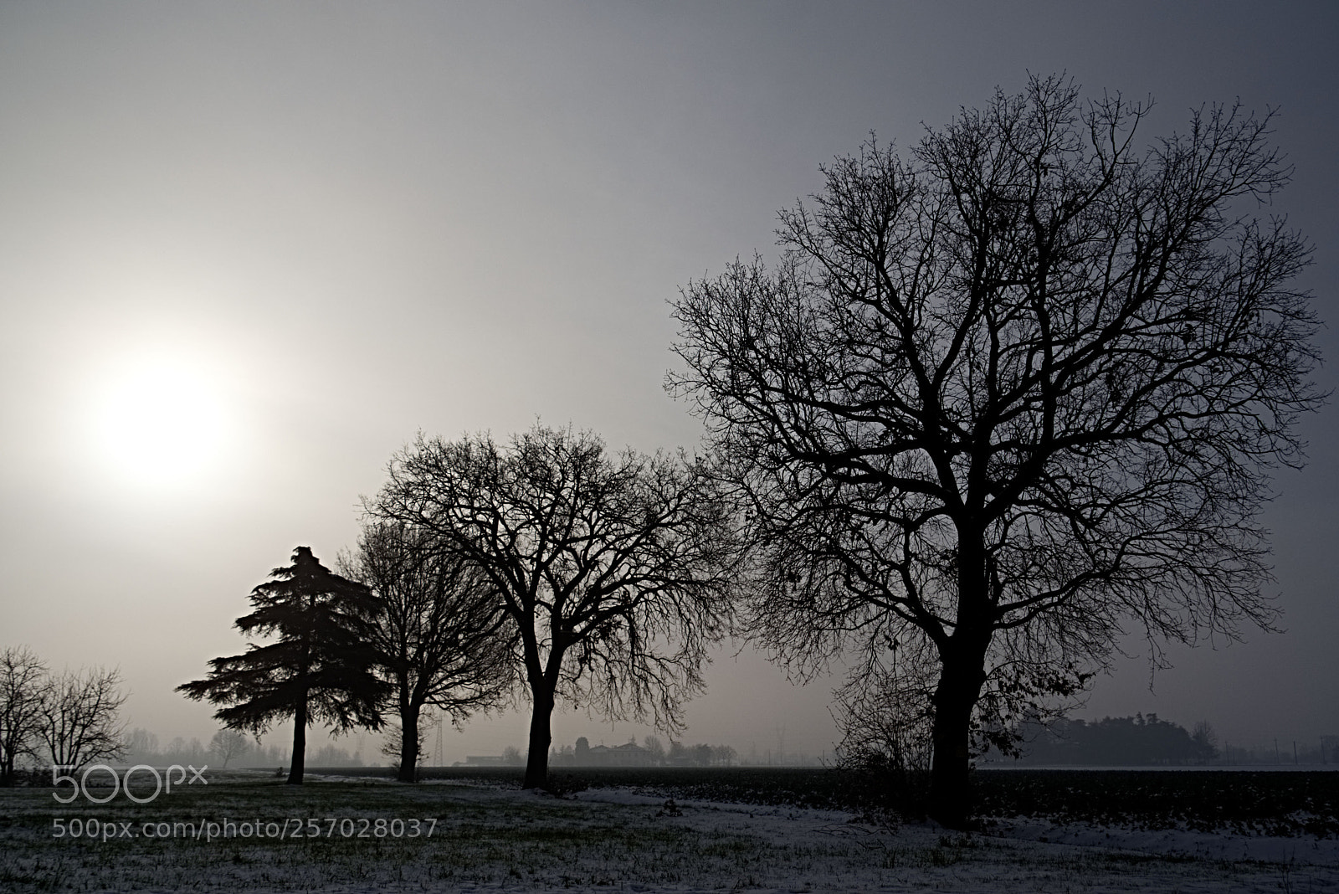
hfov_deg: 59.5
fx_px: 1172
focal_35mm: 32
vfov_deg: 41.7
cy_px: 447
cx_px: 670
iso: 200
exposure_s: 1/4000
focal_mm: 21
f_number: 6.3
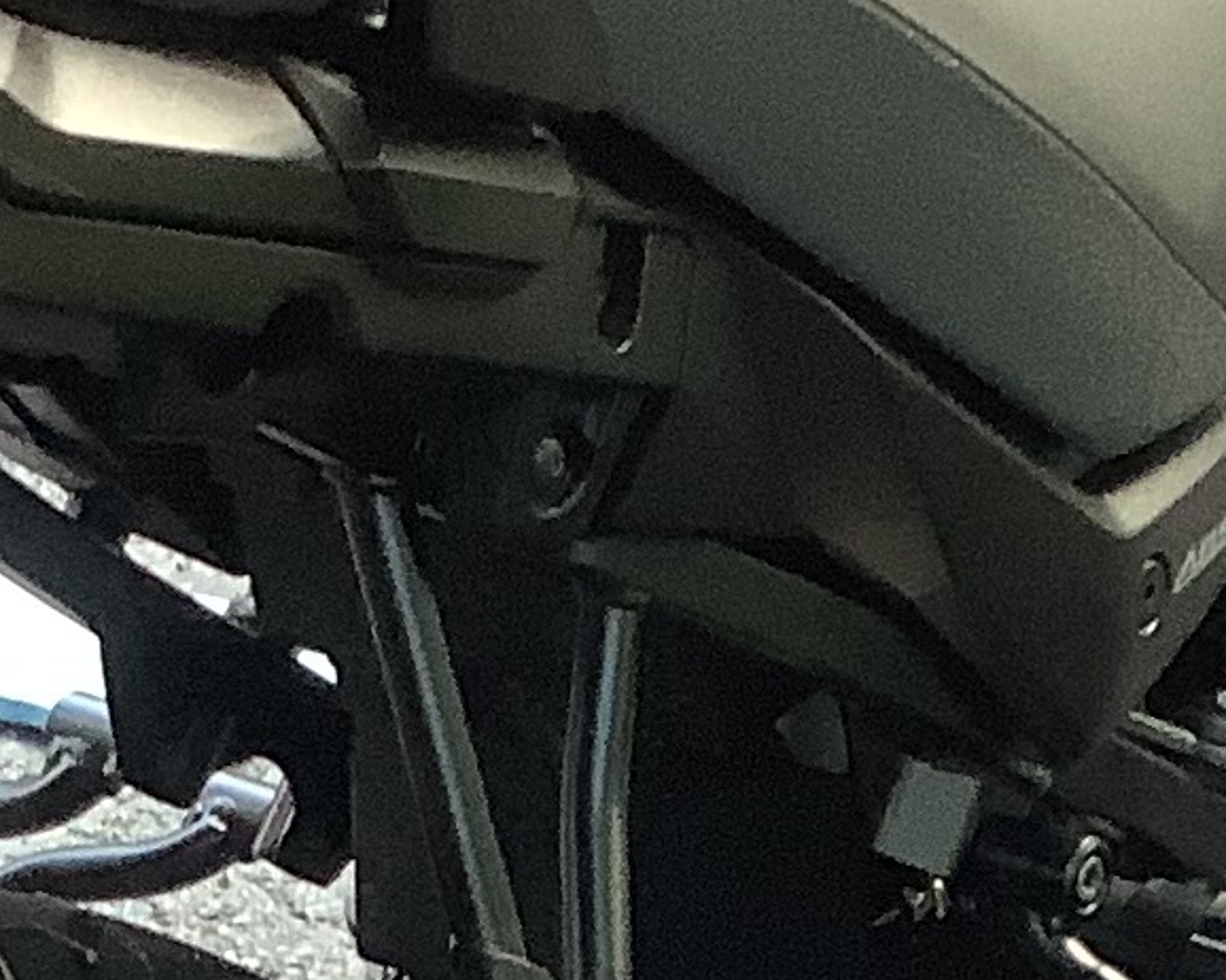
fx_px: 6203
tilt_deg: -26.6
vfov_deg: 8.8
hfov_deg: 11.3
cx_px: 764
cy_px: 1491
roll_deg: +2.0
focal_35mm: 171
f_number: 2.4
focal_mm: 3.3
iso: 100
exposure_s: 1/60
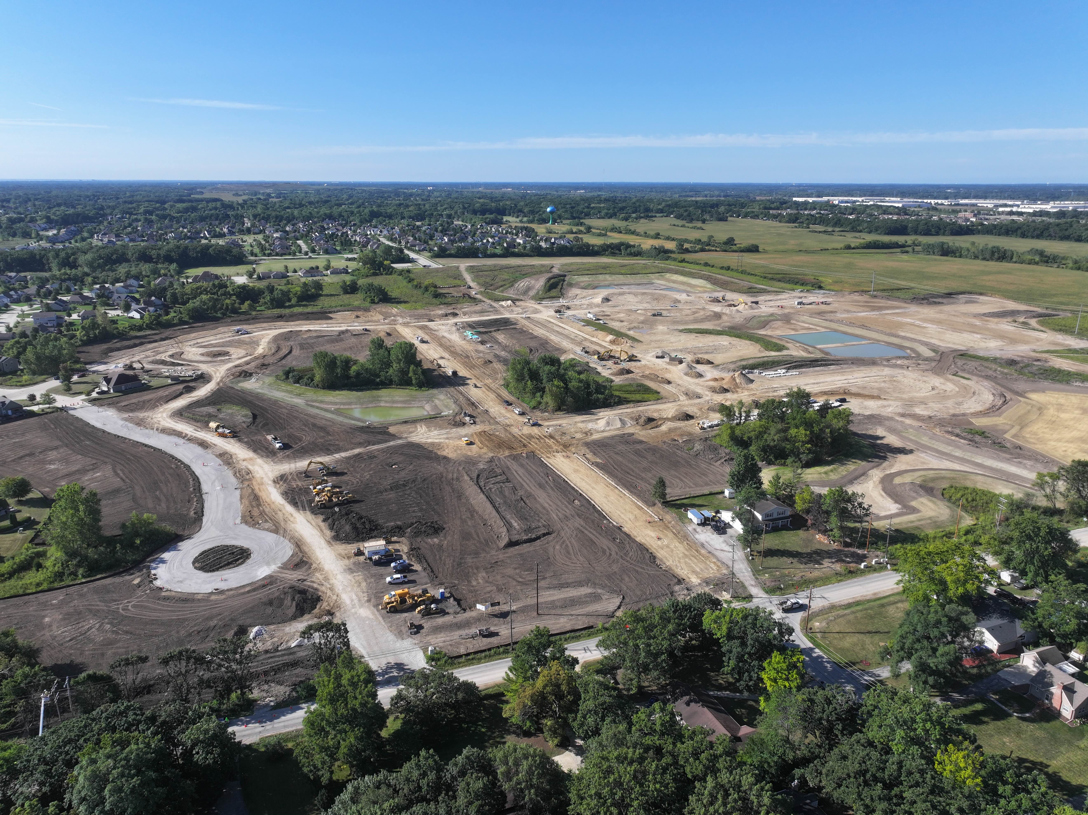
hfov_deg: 71.6
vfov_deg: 56.8
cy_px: 408
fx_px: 754
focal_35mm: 24
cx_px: 544
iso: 120
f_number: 2.8
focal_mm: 12.29
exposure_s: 1/2000
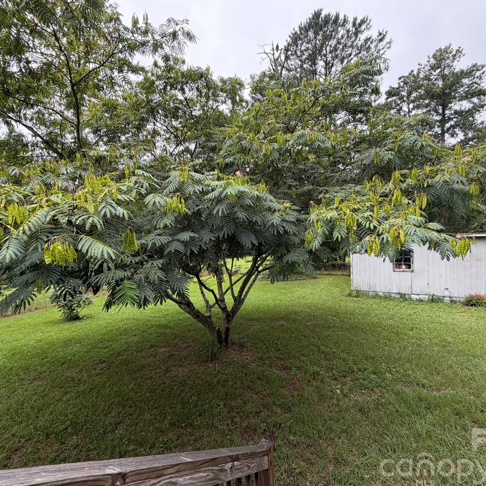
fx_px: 270
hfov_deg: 84.0
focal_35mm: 17
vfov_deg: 84.0
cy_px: 242
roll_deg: +2.7
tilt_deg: -2.1
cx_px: 242
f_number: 2.2
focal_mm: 2.22
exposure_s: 1/173
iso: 50
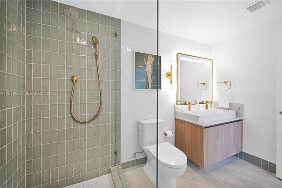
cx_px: 141
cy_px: 94
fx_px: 110
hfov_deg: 104.2
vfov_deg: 81.3
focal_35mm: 14
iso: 180
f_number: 4
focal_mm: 14
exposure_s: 1/15
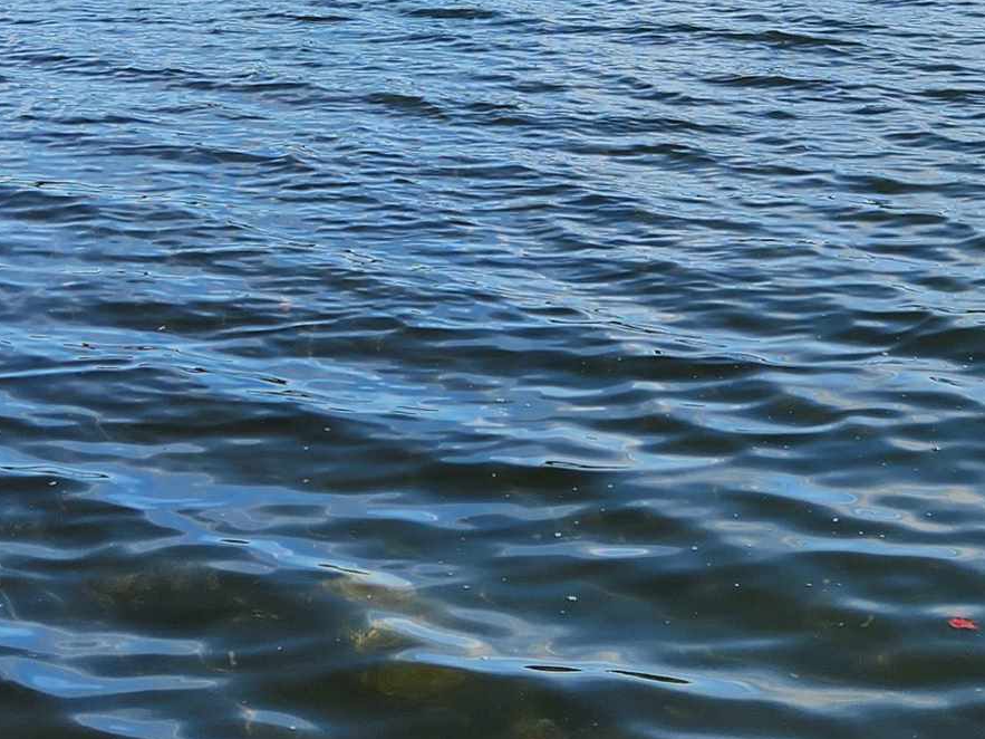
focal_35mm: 80
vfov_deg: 17.6
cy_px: -148
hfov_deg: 24.4
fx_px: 2276
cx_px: 438
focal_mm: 5.4
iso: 20
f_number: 1.8
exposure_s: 1/1468
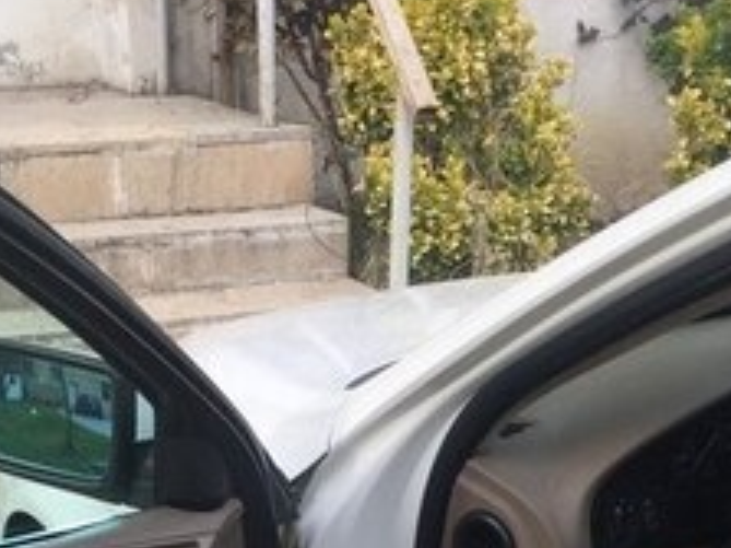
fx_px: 1815
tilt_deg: -23.4
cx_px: 308
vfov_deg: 16.3
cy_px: 707
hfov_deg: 22.7
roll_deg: -1.0
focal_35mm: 86
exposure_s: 1/189
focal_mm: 4.15
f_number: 2.2
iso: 32
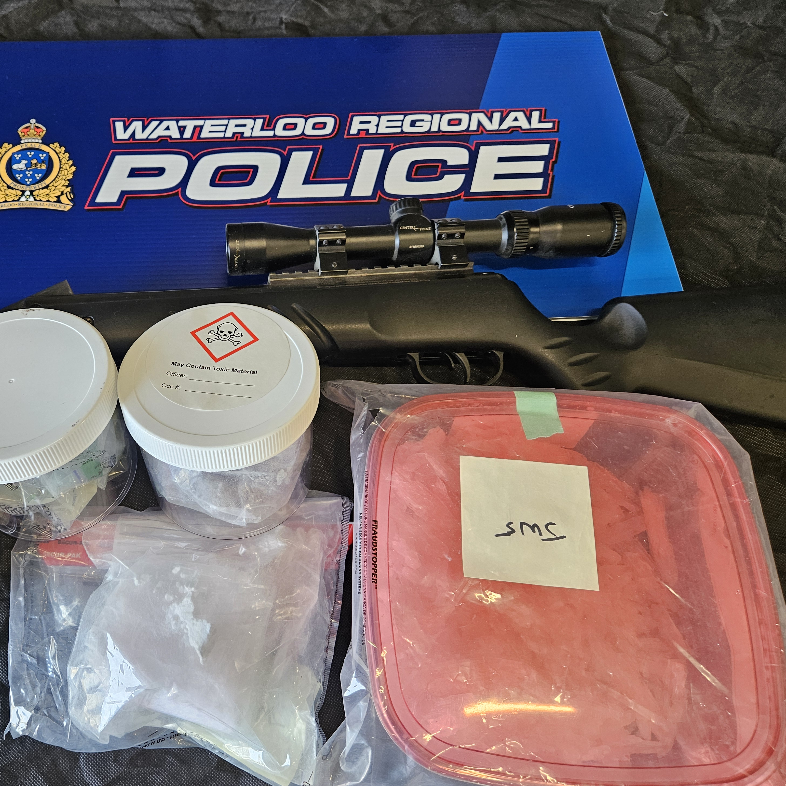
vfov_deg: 57.3
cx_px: 251
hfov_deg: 55.9
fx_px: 719
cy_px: 402
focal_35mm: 28
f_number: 1.8
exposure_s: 1/120
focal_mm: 5.4
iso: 160
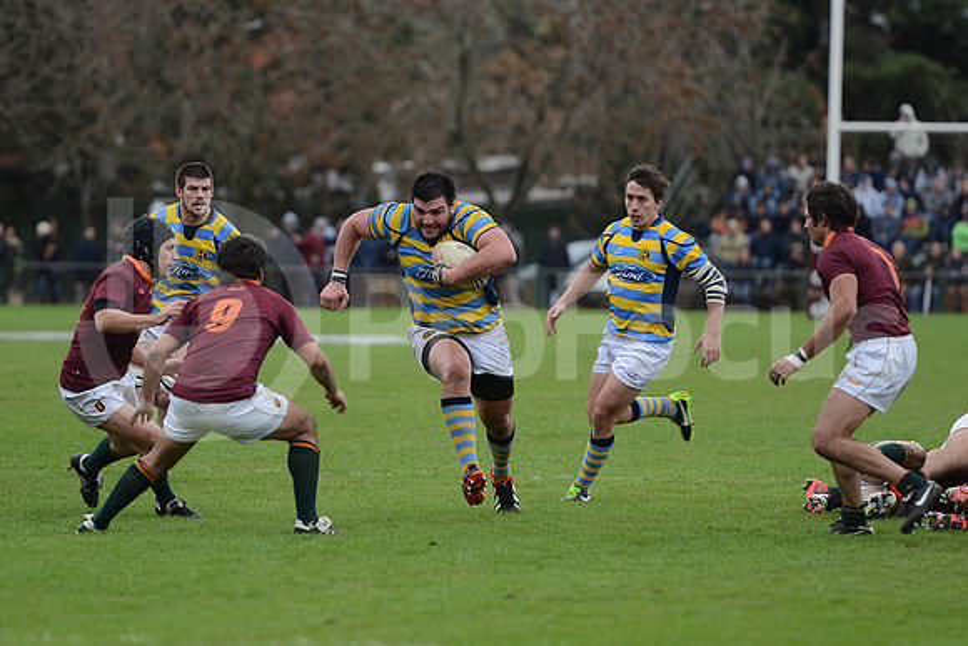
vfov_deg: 6.9
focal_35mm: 200
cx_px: 484
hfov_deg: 10.3
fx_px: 5379
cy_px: 323
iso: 500
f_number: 2.8
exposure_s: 1/500
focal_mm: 200
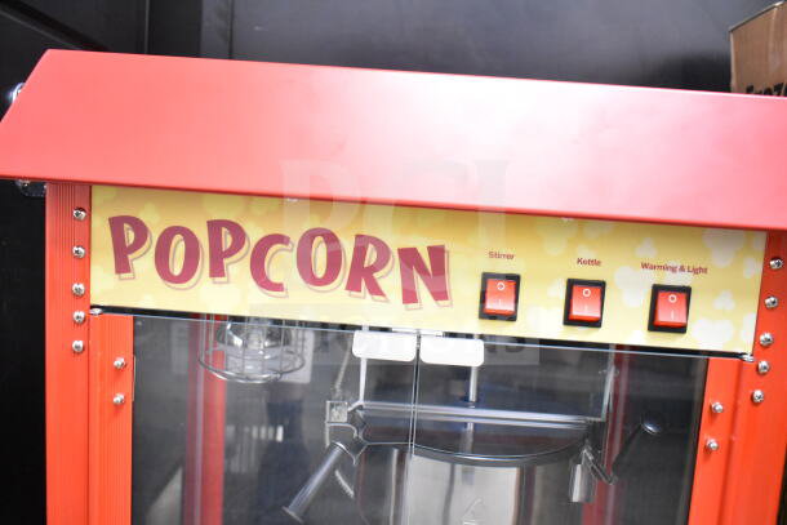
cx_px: 394
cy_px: 262
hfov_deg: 59.5
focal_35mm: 32
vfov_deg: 41.7
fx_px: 689
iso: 5600
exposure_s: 1/30
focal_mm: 21
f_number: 3.8
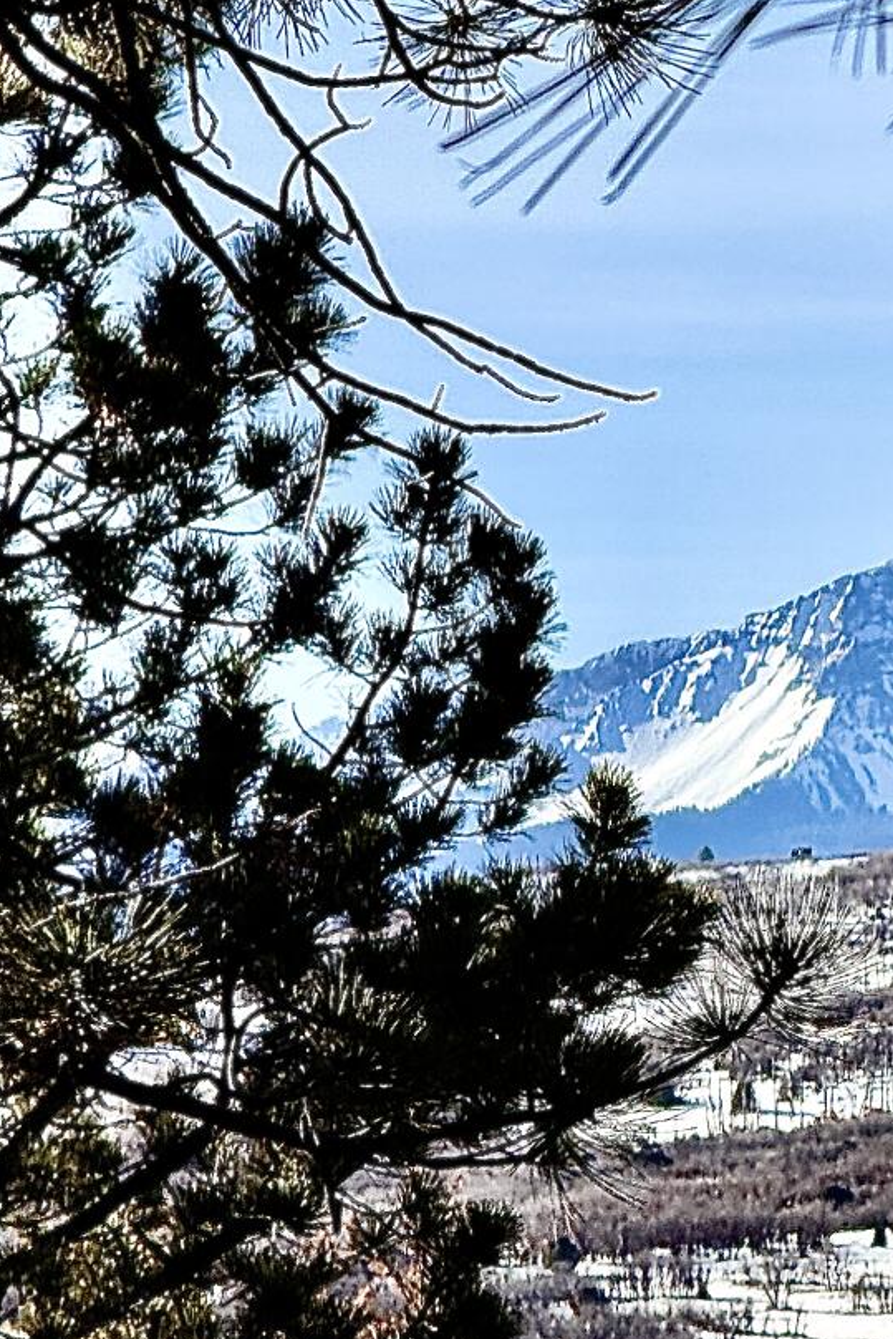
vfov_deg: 6.7
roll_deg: +1.0
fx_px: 11492
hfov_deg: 4.4
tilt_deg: +4.7
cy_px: 607
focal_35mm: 309
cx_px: 1238
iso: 50
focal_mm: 15.66
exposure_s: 1/1818
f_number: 2.8
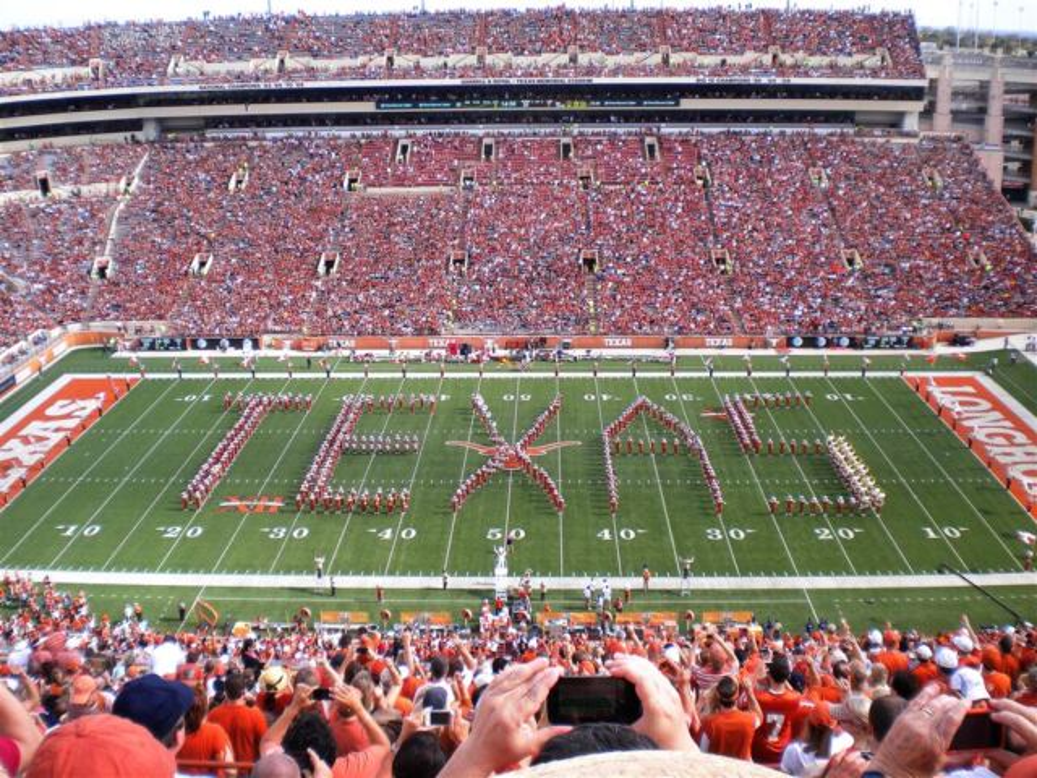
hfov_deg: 52.6
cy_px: 389
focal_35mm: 35
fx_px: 1049
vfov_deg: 40.7
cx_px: 518
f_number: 4.6
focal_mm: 6.3
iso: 91
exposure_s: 1/264
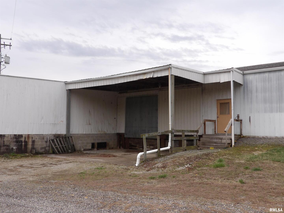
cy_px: 106
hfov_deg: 55.4
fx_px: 271
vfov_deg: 42.9
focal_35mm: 33
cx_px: 142
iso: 100
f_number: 3.6
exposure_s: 1/727
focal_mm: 5.9
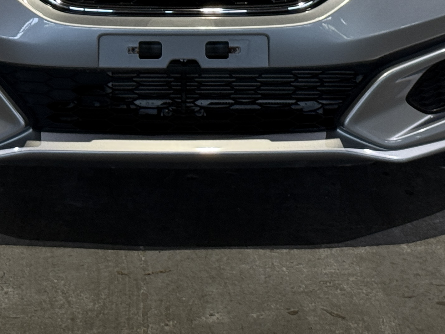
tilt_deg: -10.5
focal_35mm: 136
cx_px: 184
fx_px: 1748
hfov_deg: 14.5
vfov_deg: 10.6
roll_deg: -0.1
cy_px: -135
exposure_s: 1/60
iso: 100
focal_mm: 6.76
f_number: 1.78
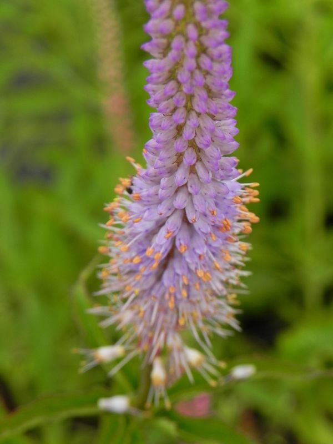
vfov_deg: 12.2
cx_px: 166
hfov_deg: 9.2
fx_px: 2078
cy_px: 222
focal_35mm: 162
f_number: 5.6
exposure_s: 1/320
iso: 160
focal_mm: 28.8
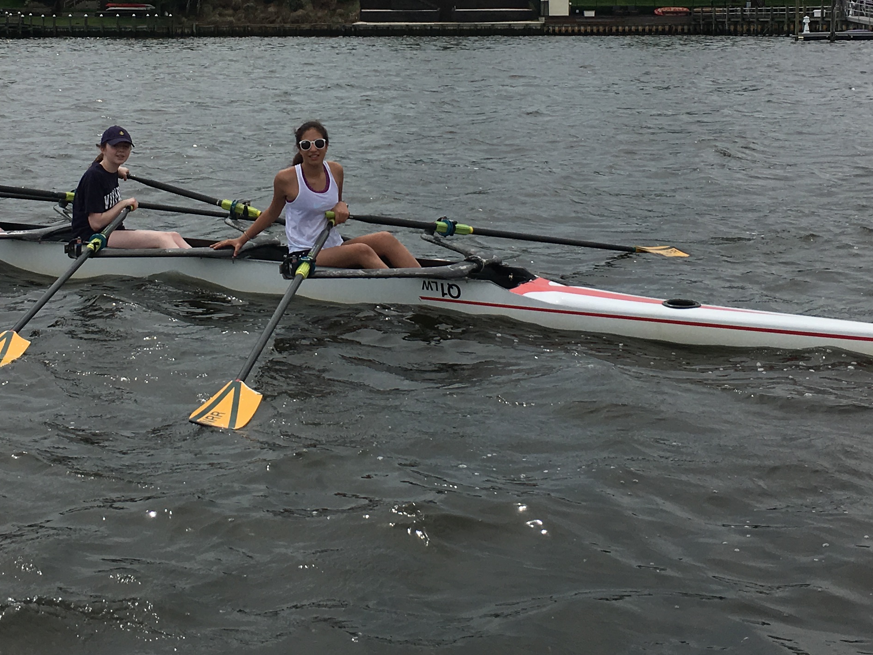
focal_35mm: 62
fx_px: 1563
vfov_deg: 23.3
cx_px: 322
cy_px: 128
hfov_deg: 31.1
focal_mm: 4.15
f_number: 2.2
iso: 25
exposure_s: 1/2653
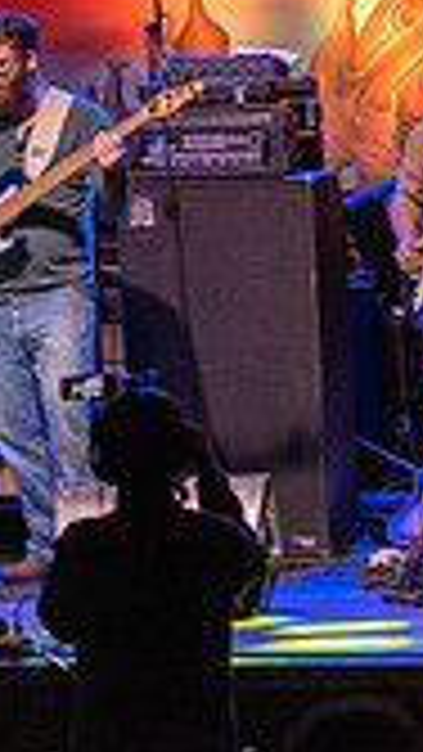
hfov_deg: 3.9
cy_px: 79
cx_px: -220
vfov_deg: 6.9
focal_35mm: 310
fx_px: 6178
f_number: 3.2
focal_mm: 85
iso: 1600
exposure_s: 1/160
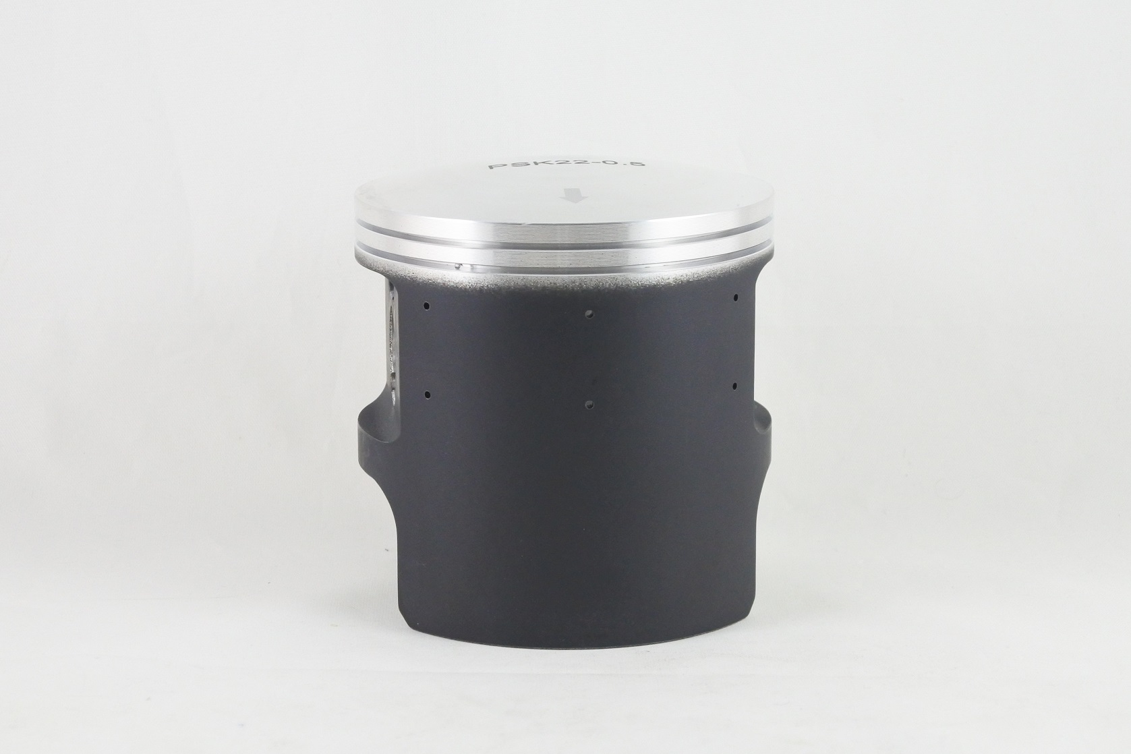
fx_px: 1791
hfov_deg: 35.1
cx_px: 566
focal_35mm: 57
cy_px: 377
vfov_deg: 23.8
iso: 800
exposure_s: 1/125
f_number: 4.8
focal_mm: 21.4
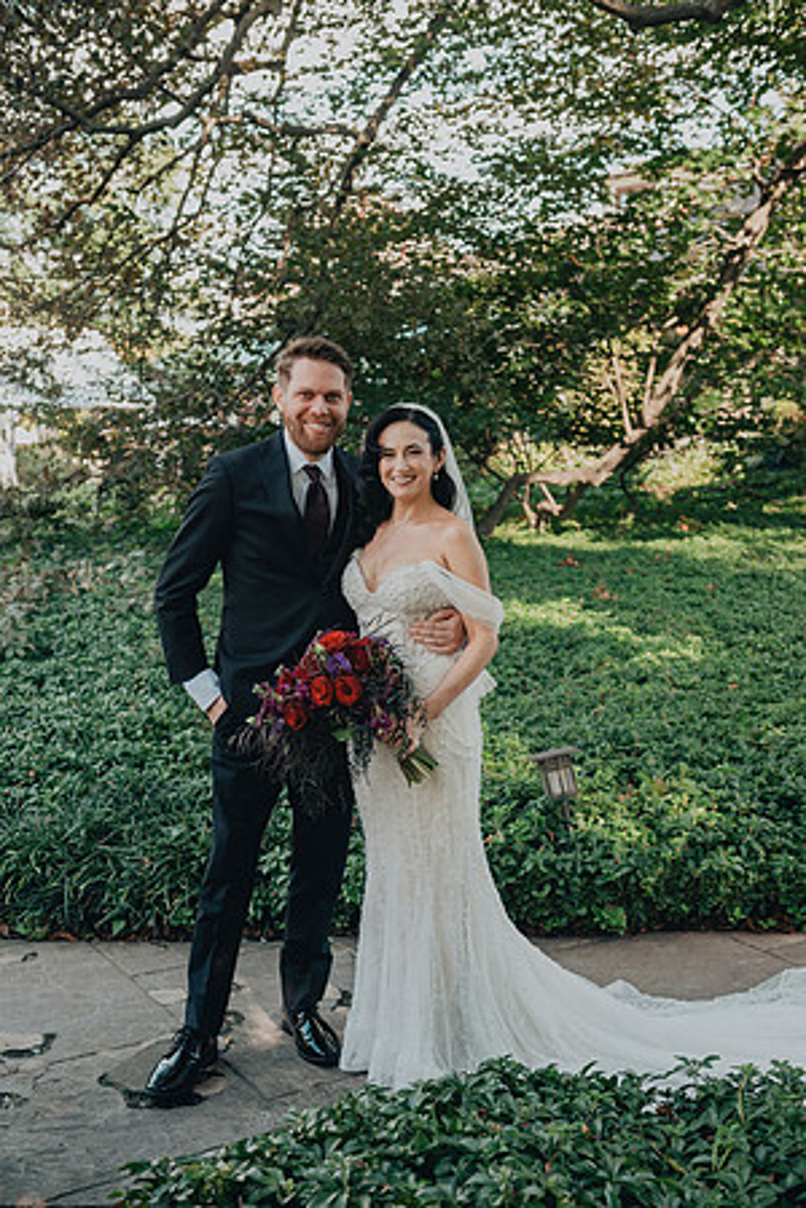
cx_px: 403
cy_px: 604
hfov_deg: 30.5
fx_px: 1478
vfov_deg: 44.5
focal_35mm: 44
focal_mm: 44
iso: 400
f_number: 4
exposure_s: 1/250
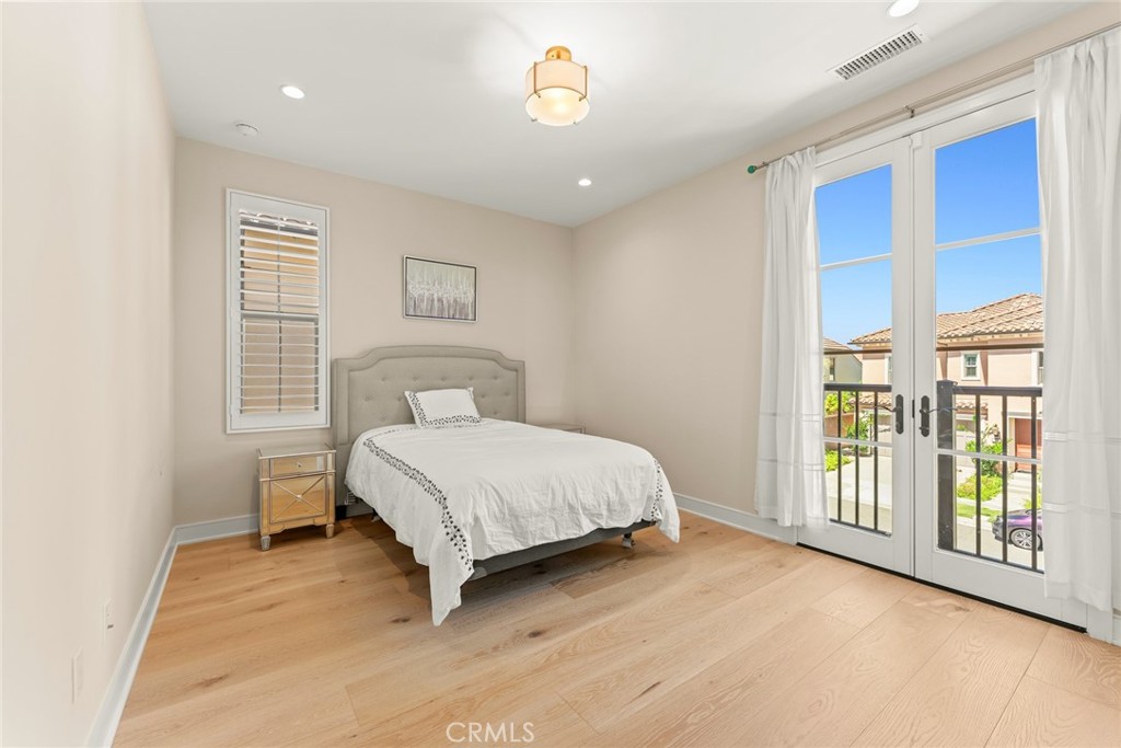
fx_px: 436
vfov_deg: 81.2
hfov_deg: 104.2
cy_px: 374
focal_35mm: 14
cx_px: 560
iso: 250
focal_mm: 14
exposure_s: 1/15
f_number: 6.3
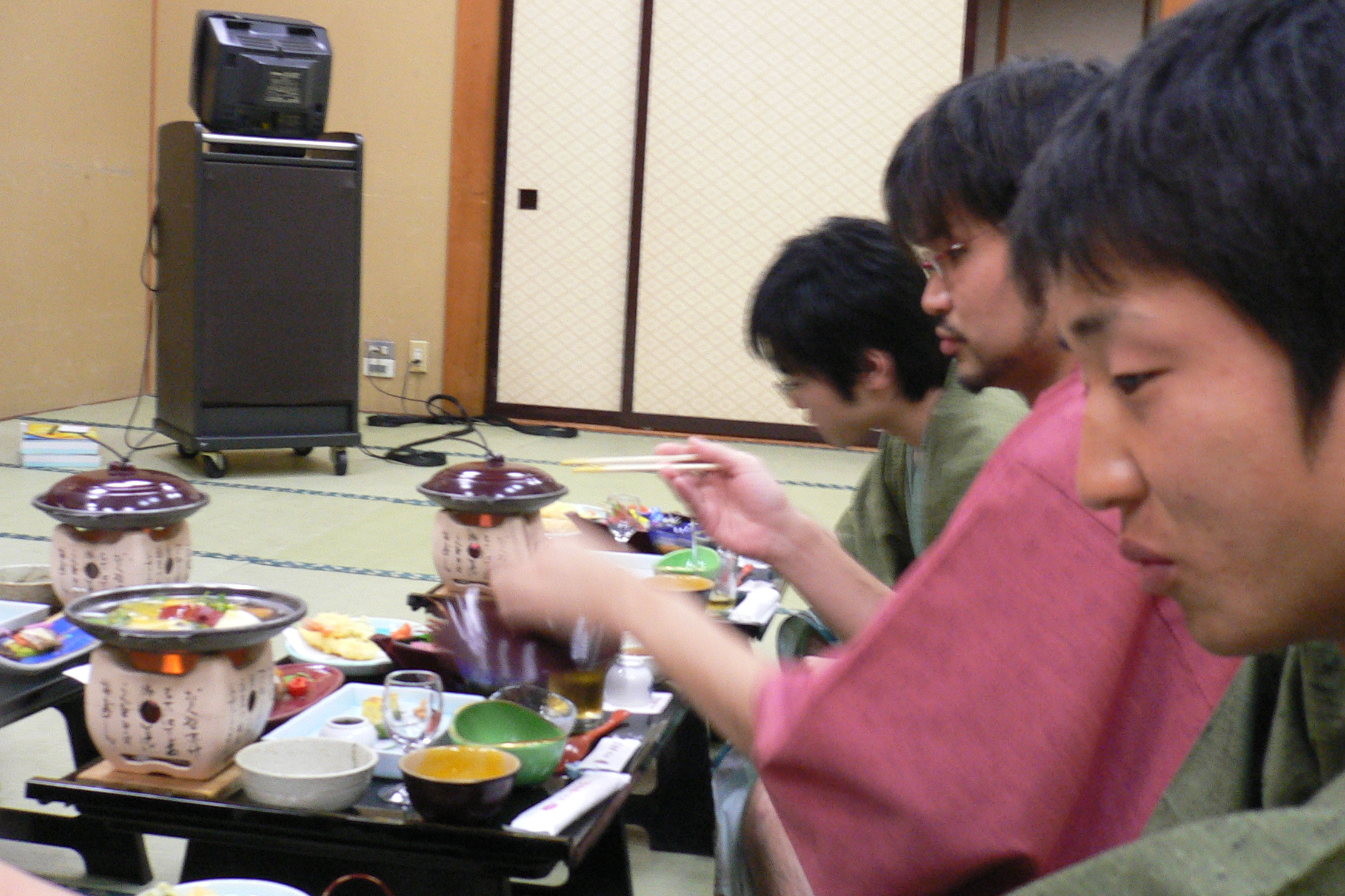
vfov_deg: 31.9
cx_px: 761
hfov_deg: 46.3
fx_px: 1569
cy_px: 424
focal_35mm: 42
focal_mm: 5.8
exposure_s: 1/8
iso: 200
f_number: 2.8
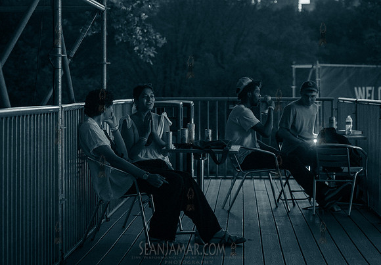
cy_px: 110
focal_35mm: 103
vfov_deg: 13.7
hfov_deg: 19.6
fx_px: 1102
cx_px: 153
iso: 4000
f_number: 3.5
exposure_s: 1/160
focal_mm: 80
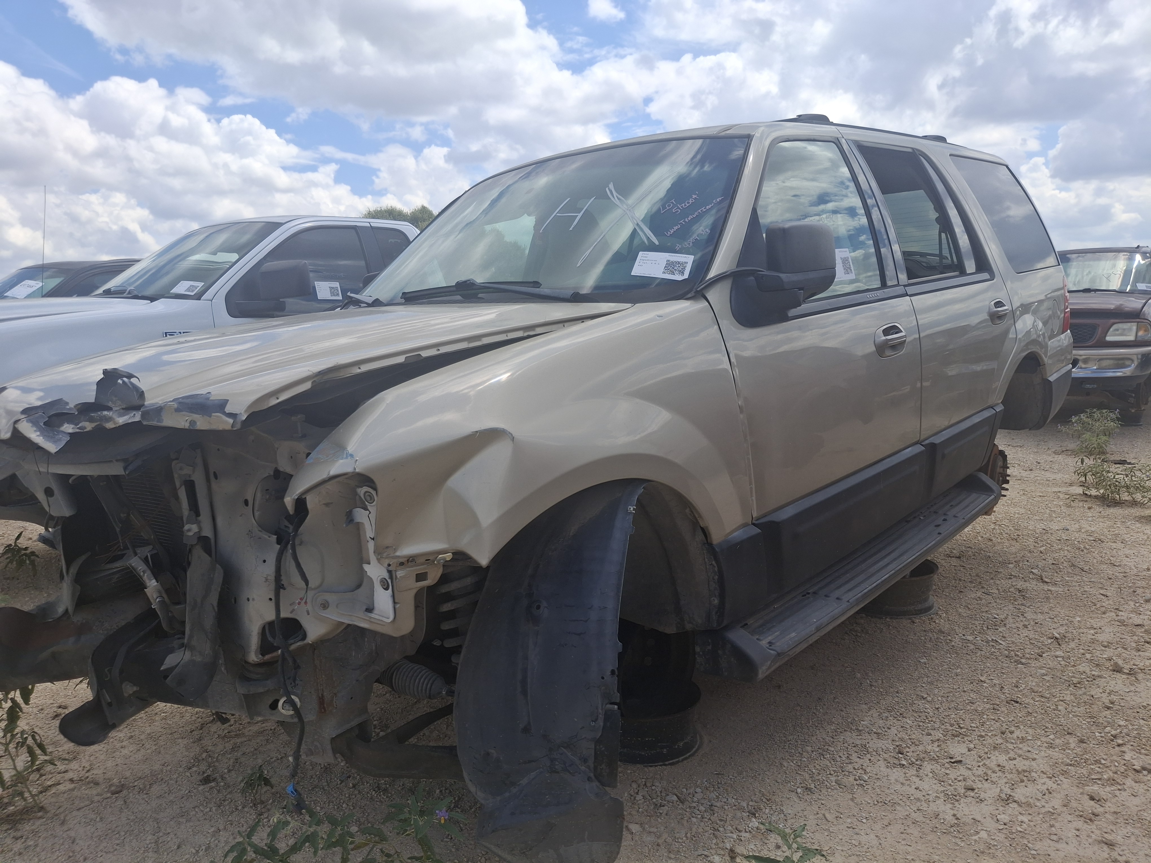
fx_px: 831
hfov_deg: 69.4
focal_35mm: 25
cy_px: 432
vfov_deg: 54.9
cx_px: 576
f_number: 1.8
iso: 32
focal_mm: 4.69
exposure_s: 1/2415
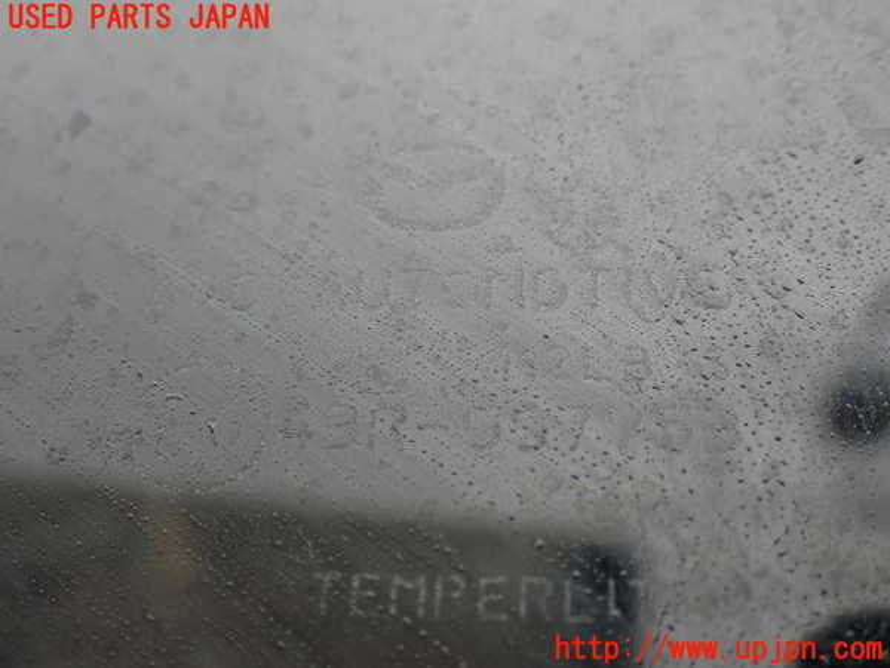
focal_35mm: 47
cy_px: 334
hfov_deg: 40.4
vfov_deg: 30.9
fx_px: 1208
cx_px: 445
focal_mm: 8.4
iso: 160
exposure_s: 1/200
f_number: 3.1
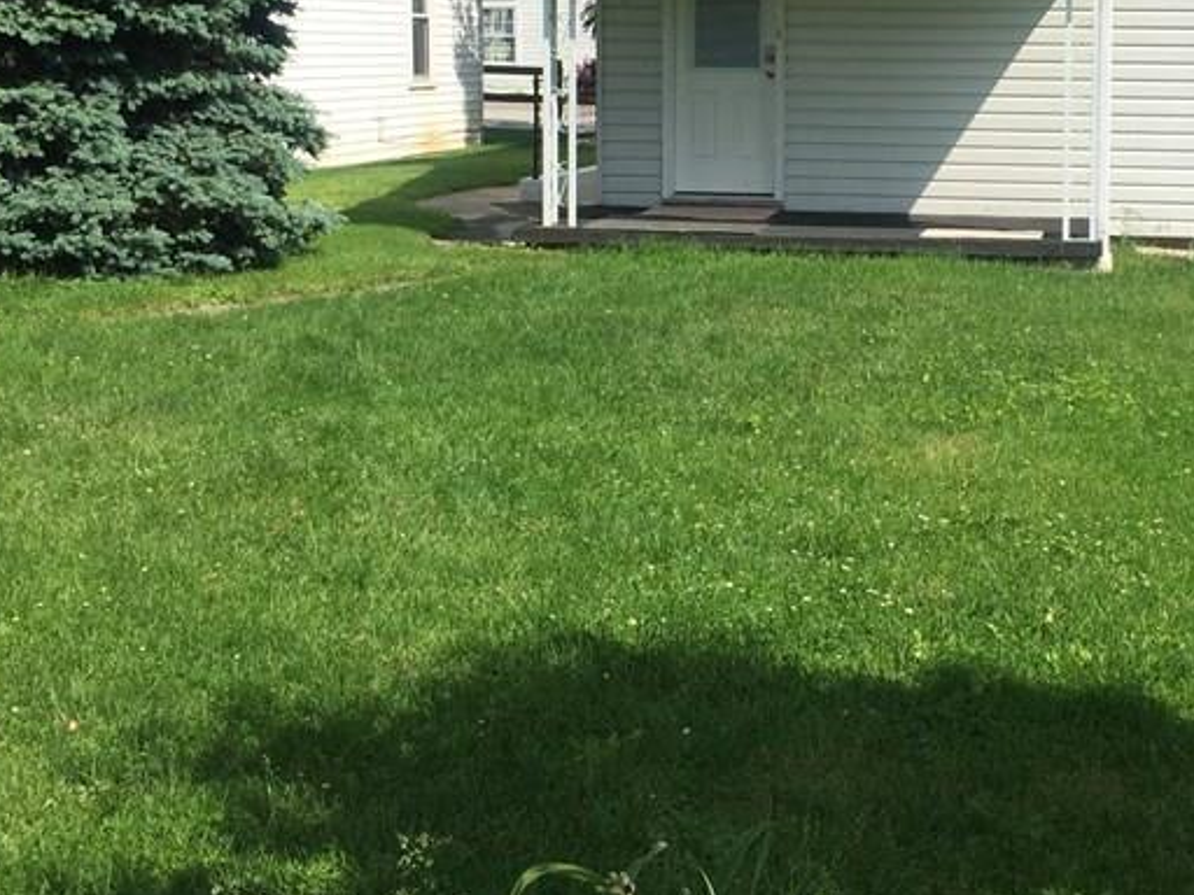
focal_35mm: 58
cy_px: 235
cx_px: 863
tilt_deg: -5.5
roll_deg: -0.9
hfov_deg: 32.7
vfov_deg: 25.0
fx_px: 2001
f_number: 2.2
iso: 32
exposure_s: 1/2326
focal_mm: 4.15
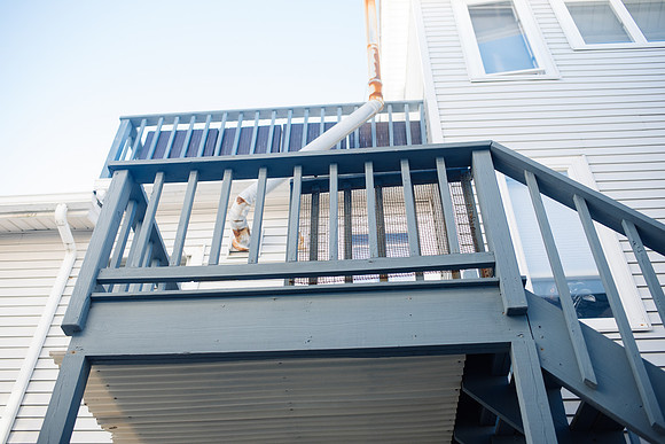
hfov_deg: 54.4
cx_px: 332
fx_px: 647
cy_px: 222
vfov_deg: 37.9
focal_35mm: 35
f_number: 2.8
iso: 640
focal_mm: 35
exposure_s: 1/1250
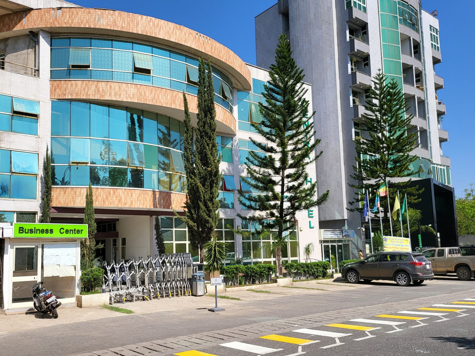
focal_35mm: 31
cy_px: 203
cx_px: 229
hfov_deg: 58.3
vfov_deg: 45.3
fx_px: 425
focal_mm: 5
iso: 40
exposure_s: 1/2628
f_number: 1.8
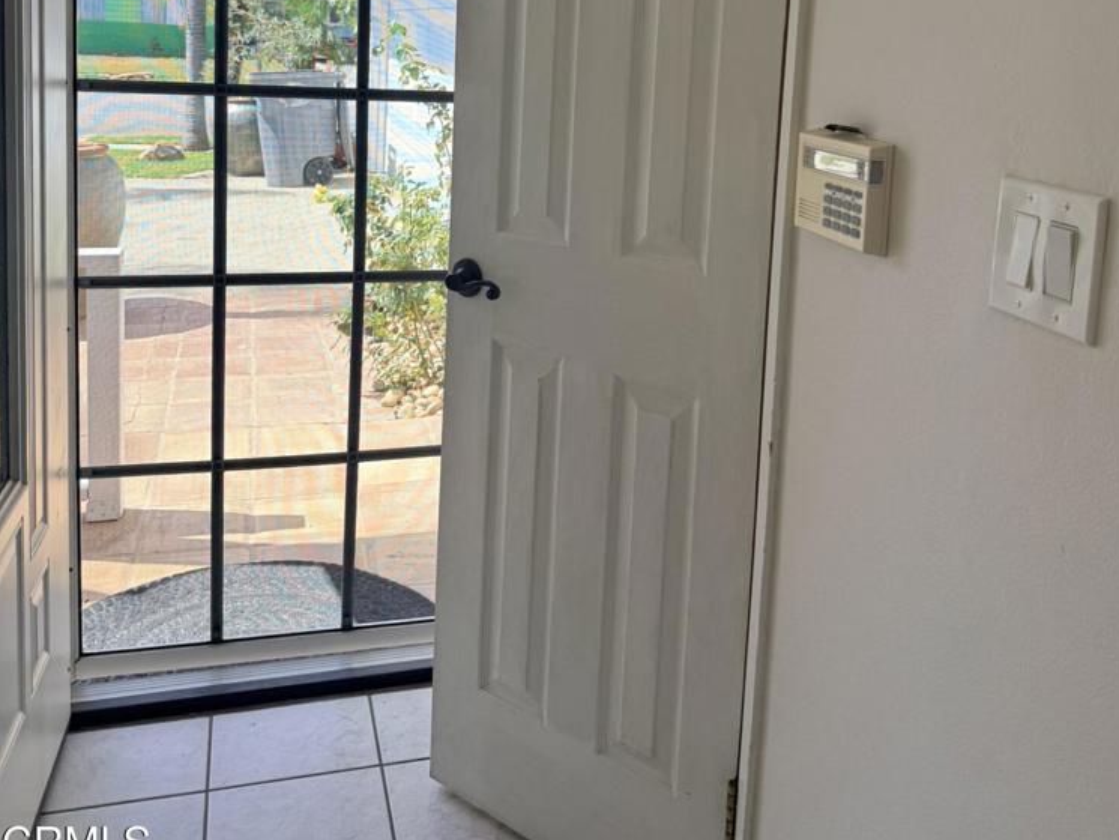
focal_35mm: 33
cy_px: 144
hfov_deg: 55.3
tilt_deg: -2.9
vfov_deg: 40.8
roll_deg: -3.0
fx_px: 1067
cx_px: 574
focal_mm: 6.76
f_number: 1.78
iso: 100
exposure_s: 1/858
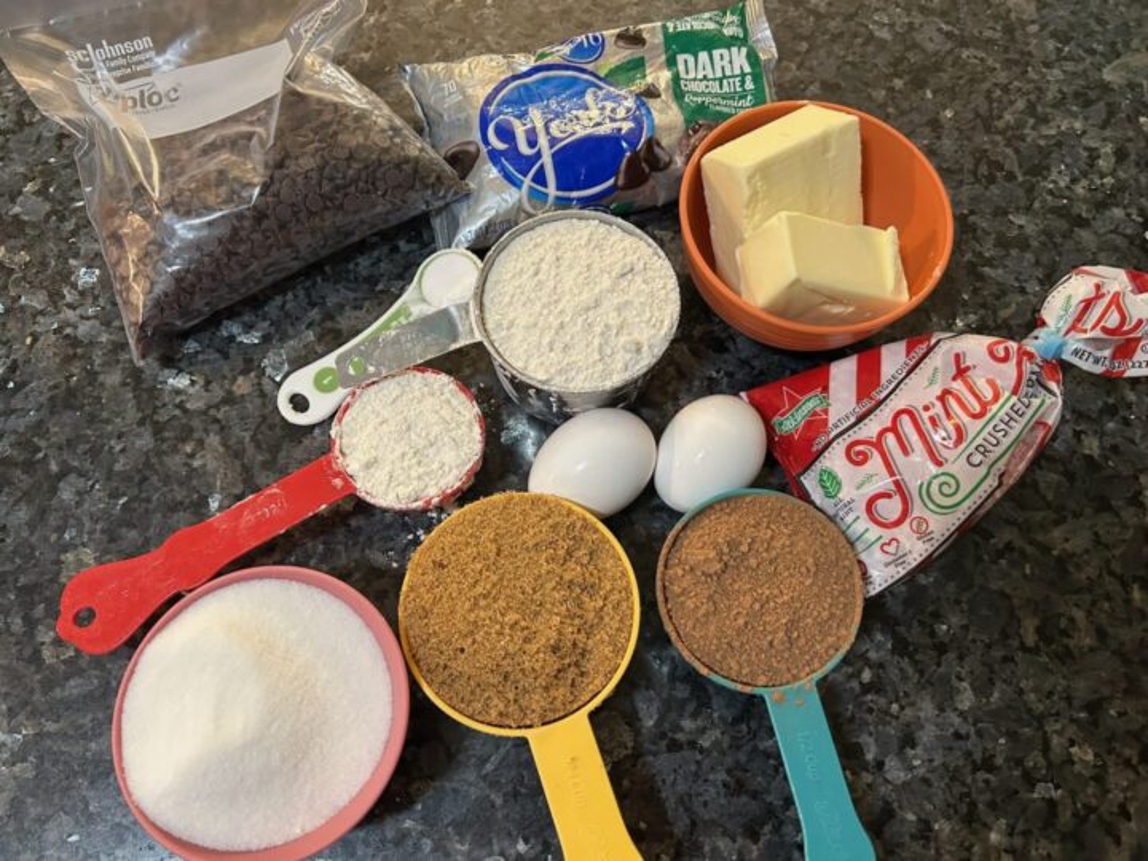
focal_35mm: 26
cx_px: 574
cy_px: 430
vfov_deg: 53.1
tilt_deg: -68.9
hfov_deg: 67.3
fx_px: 862
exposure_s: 1/60
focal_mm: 5.7
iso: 320
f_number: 1.5
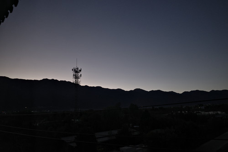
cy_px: 76
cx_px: 114
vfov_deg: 46.4
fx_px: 177
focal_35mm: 28
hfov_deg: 65.5
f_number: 2.8
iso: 640
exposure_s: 1/30
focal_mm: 18.3
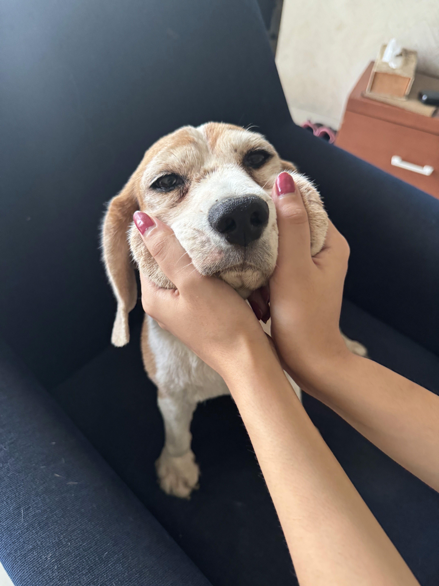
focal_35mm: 24
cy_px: 293
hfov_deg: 56.8
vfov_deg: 71.6
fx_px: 406
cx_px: 220
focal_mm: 6.76
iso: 500
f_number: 1.78
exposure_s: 1/60
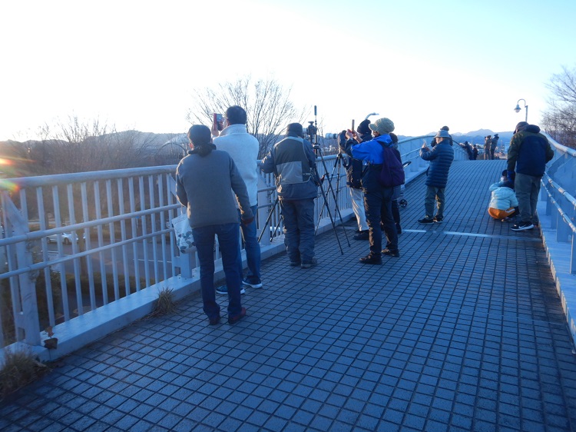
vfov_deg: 56.8
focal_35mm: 24
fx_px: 399
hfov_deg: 71.6
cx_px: 288
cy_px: 216
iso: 125
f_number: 2.8
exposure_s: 1/160
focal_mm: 4.3
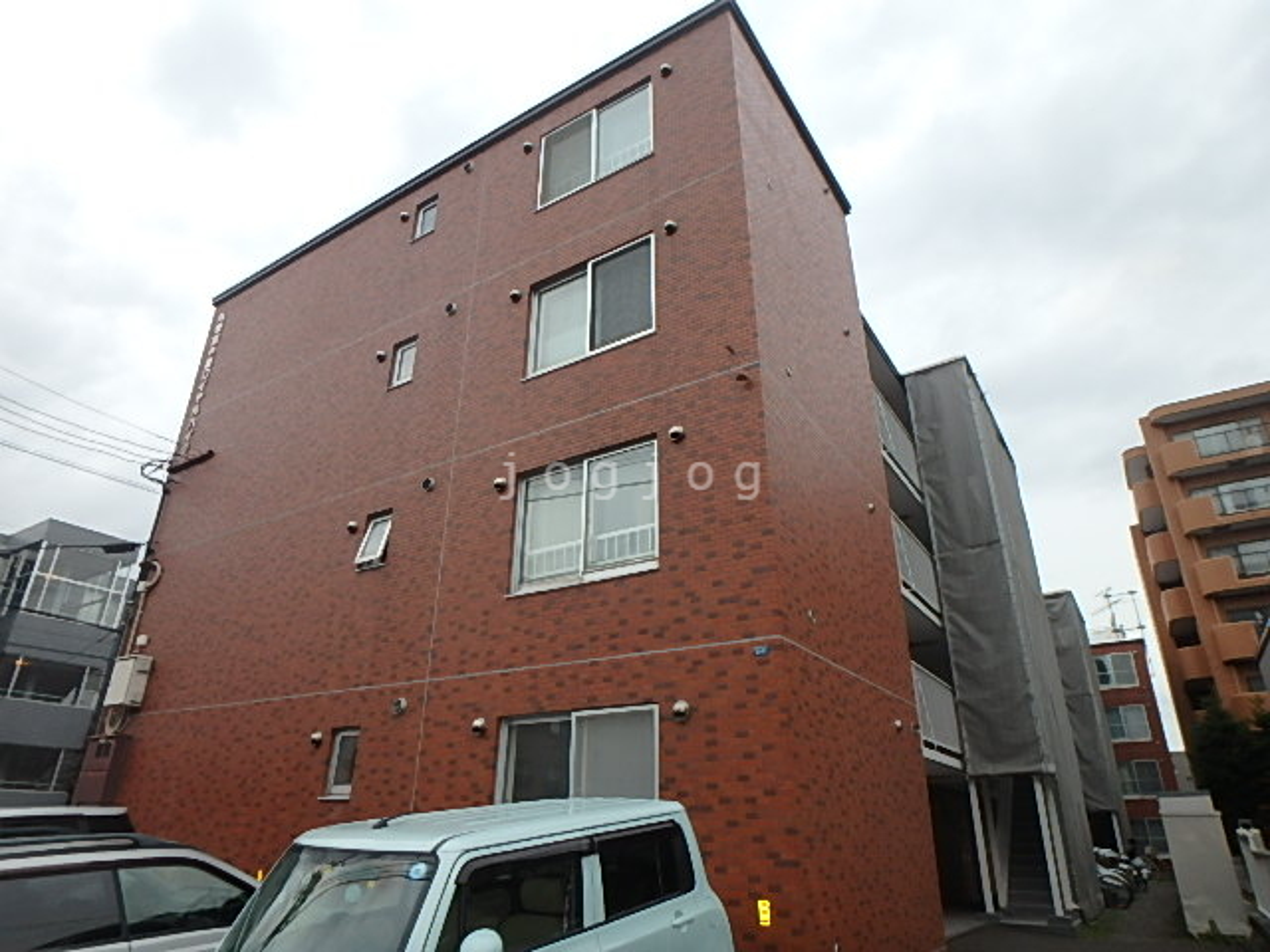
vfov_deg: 63.4
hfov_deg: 79.0
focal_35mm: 21
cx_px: 635
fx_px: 770
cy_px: 476
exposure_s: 1/50
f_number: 3.5
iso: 200
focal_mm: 3.7
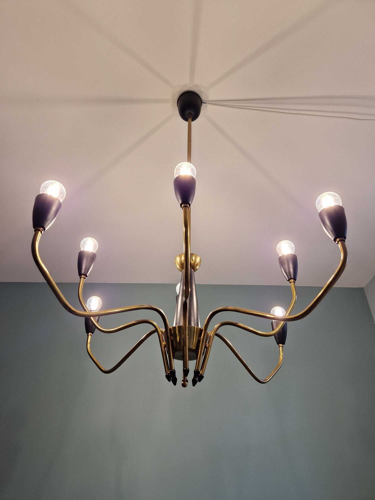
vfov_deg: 73.9
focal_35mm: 23
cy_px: 250
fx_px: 332
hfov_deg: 58.9
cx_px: 188
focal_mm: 5.4
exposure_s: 1/100
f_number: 1.8
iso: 100
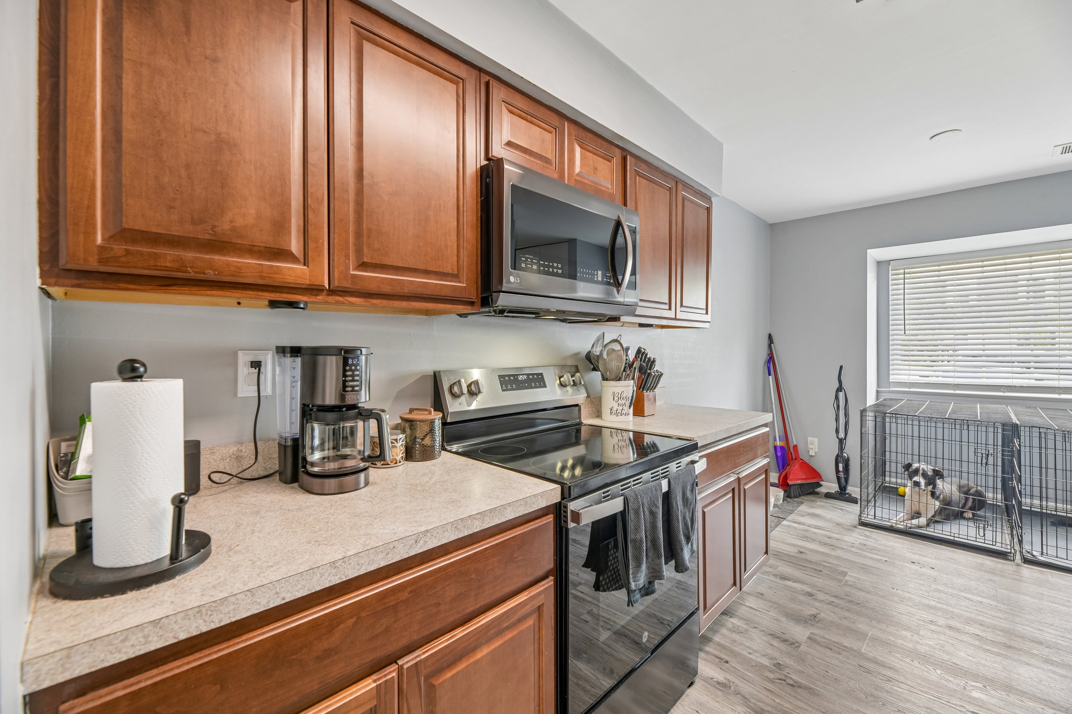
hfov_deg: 104.3
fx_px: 417
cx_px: 536
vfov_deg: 81.2
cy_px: 357
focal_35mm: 14
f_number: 8
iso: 400
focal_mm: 14
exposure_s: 1/6
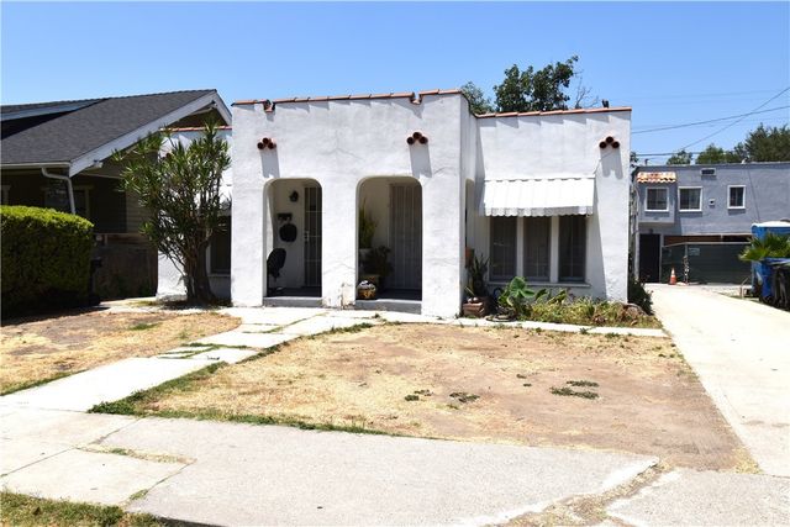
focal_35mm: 30
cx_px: 395
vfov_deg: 43.6
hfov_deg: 61.9
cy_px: 264
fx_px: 658
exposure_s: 1/400
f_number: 10
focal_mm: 20
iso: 100
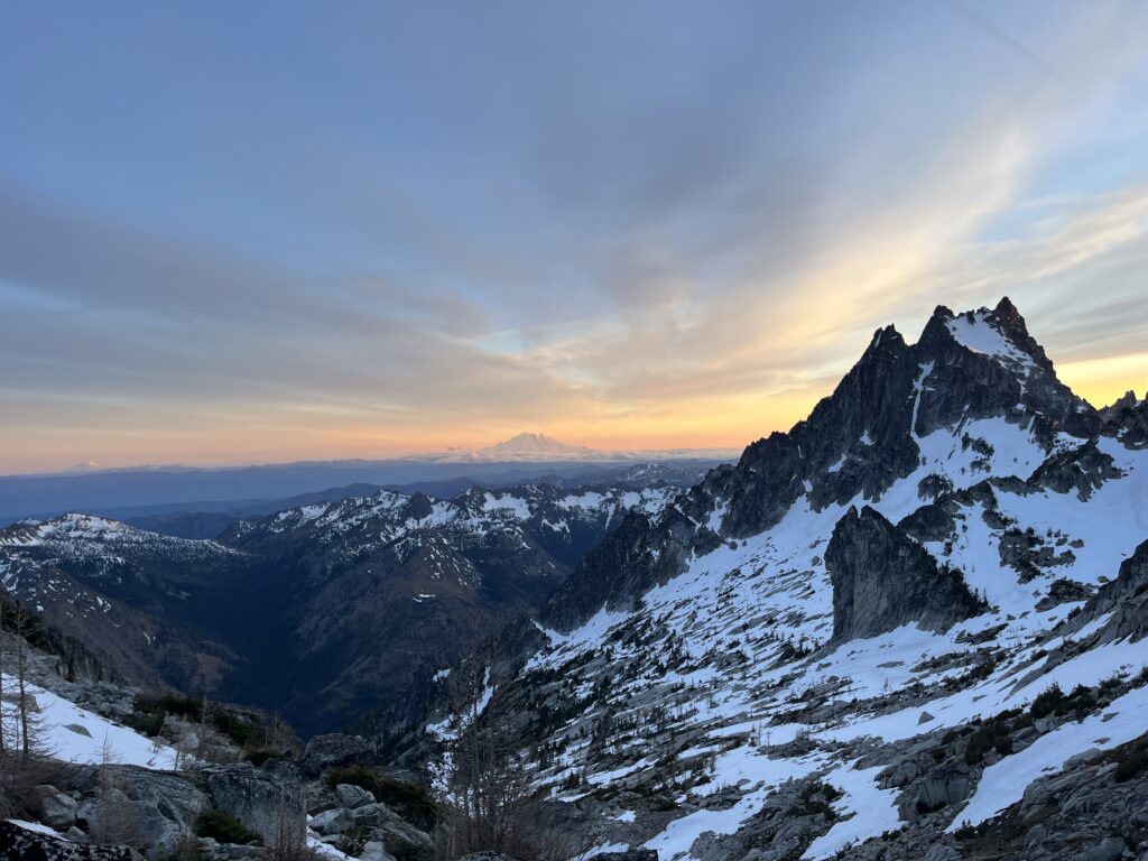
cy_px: 430
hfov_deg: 67.3
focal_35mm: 26
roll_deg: +2.4
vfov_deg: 53.1
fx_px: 862
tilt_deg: +0.7
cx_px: 574
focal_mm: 5.1
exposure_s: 1/124
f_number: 1.6
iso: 32
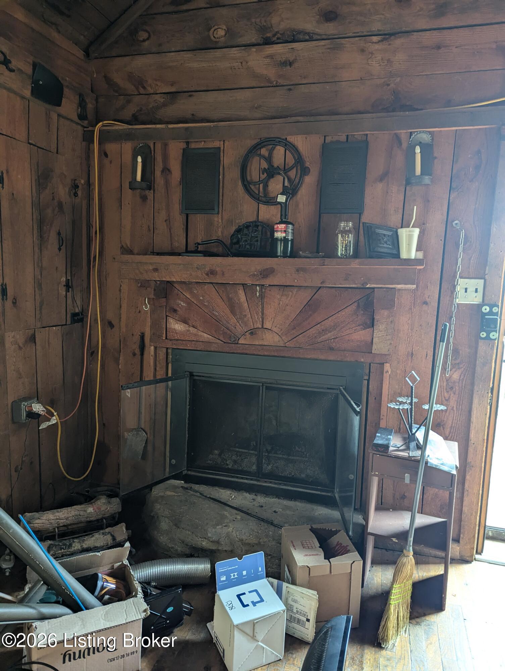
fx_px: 466
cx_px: 252
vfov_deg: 71.5
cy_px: 336
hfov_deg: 56.9
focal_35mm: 24
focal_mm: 6.81
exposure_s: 1/31.8
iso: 396
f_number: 1.85
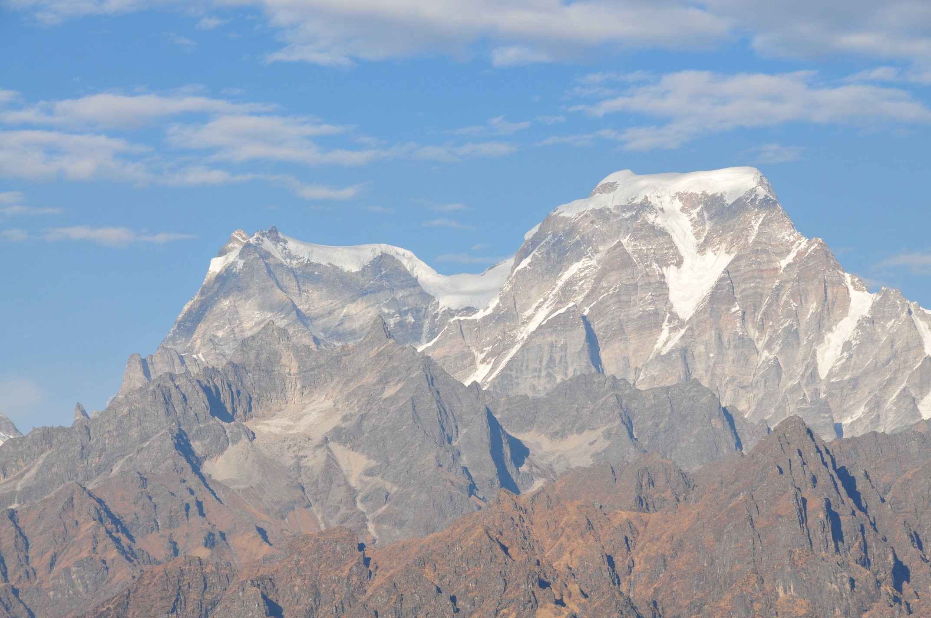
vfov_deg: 8.2
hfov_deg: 12.2
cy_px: 309
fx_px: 4339
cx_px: 466
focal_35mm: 168
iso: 200
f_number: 14
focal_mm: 112
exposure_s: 1/250
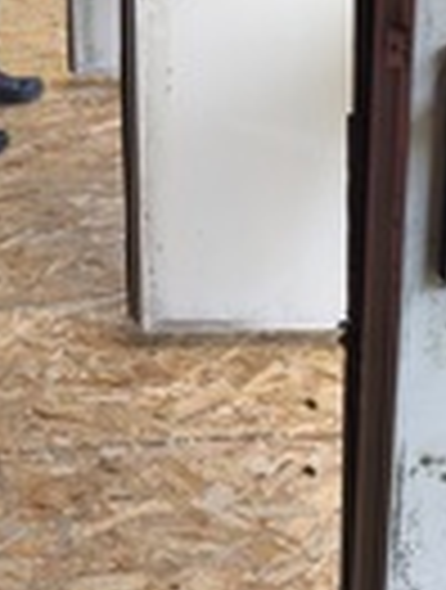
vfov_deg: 27.2
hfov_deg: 22.6
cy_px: -113
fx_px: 1077
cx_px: 18
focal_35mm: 63
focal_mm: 6.14
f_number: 1.65
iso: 400
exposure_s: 1/100
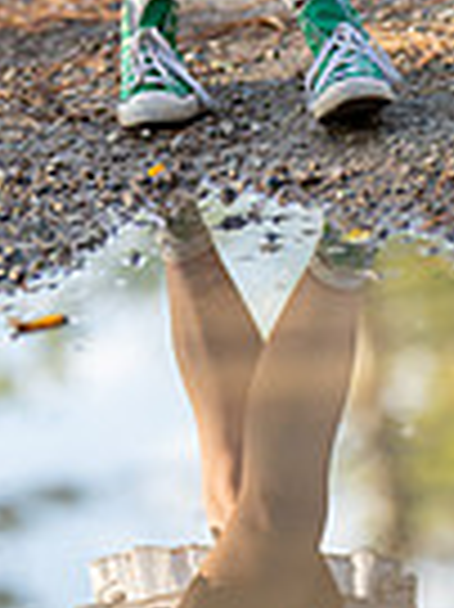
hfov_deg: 5.5
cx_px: 162
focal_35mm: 272
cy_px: -401
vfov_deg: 7.1
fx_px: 4764
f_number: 1.2
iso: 160
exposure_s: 1/800
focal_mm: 85
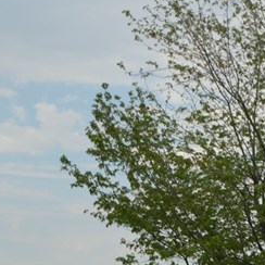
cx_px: 399
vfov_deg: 12.5
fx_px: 1178
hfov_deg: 12.2
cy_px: 327
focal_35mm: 136
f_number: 7.1
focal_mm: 24
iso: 100
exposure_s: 1/200
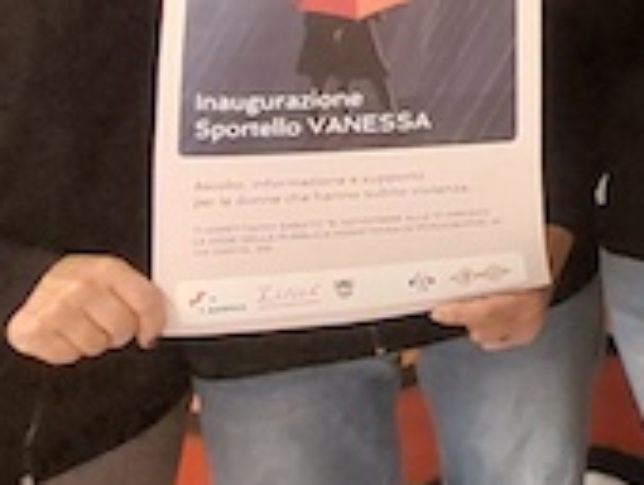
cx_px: 1076
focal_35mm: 61
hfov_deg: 22.6
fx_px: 1136
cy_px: -261
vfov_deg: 20.3
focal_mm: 1.74
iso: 400
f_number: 2.2
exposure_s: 1/25
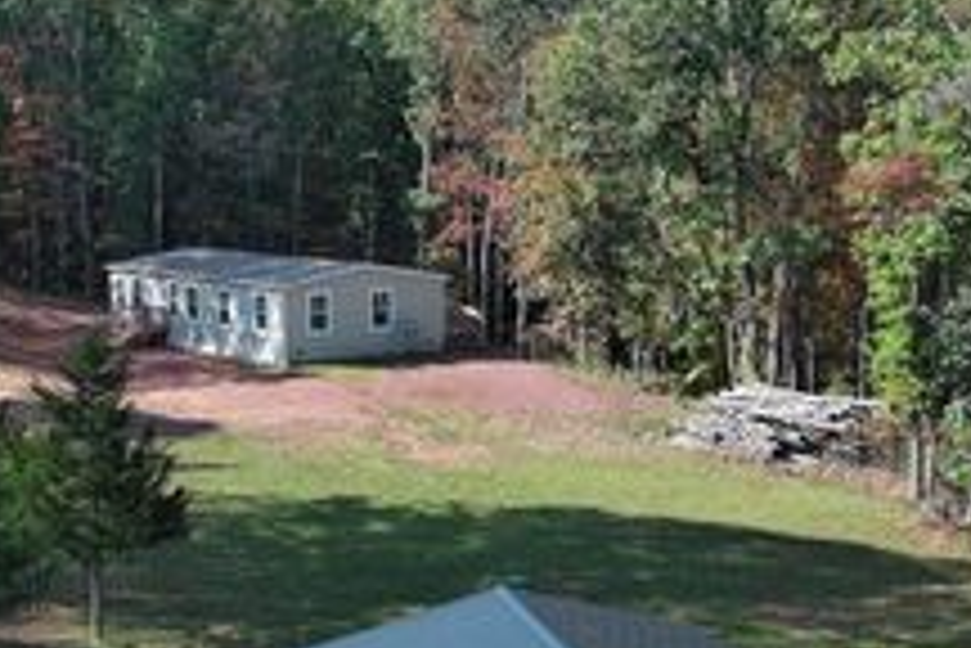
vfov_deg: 20.3
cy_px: 367
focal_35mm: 67
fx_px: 1807
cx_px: 499
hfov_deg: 30.1
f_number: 2.8
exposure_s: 1/431
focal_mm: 10.57
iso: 100
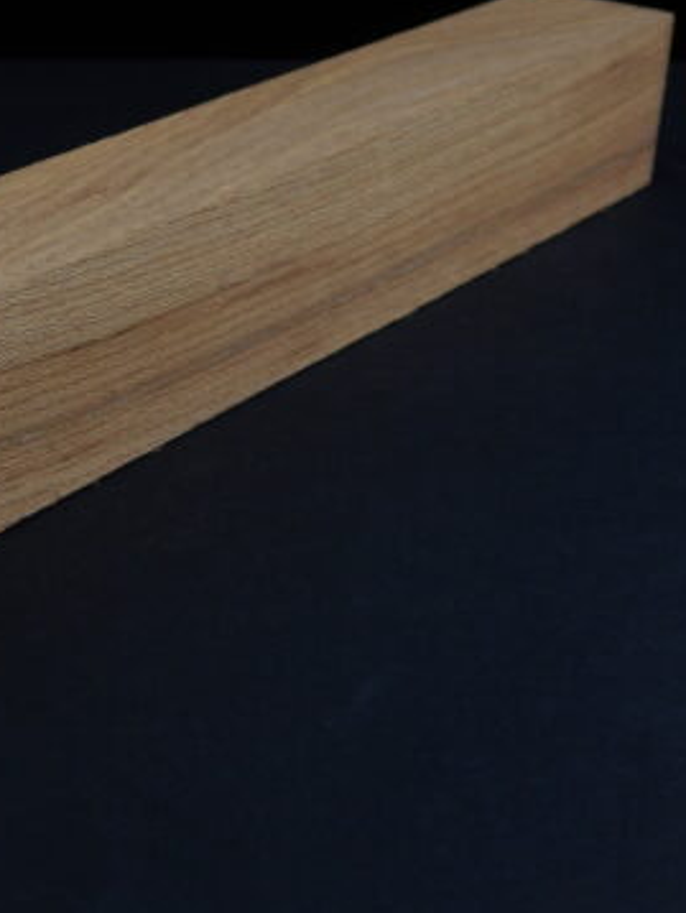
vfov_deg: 26.9
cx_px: -5
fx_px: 1900
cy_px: 352
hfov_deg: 19.8
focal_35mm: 72
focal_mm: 7.7
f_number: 3.6
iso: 125
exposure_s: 1/125
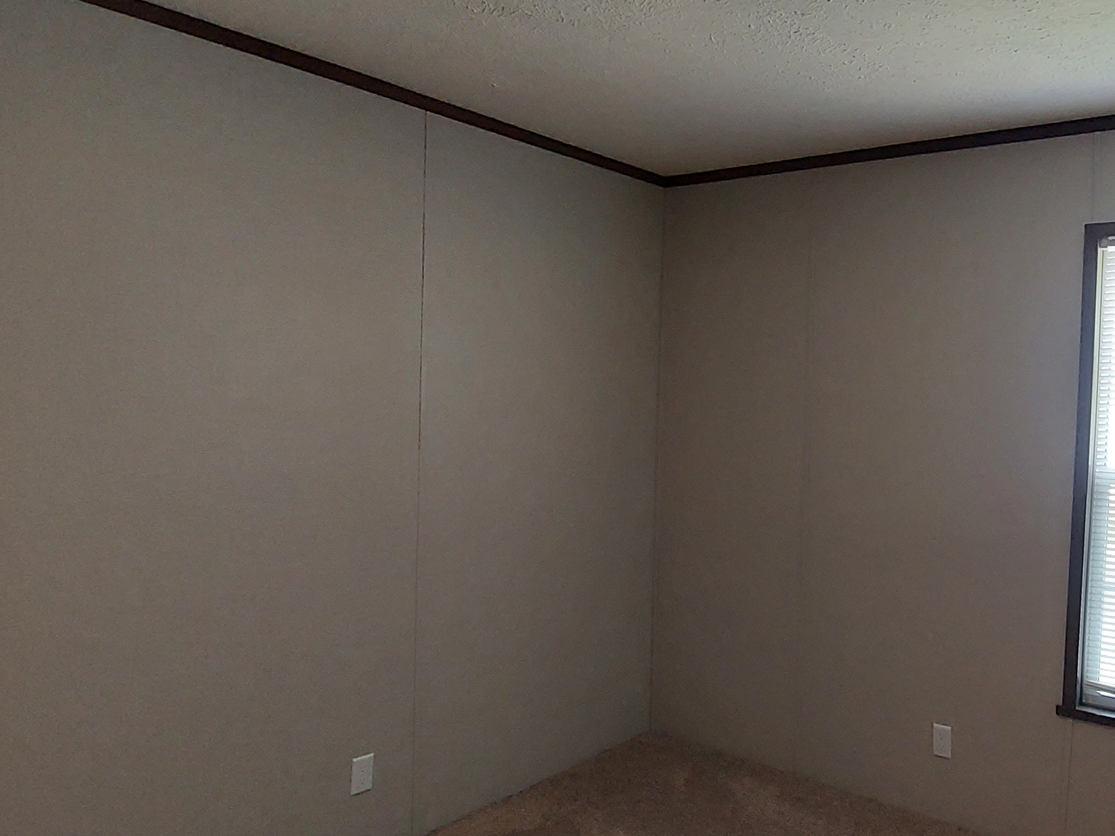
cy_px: 412
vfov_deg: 54.9
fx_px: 805
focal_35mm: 25
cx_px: 808
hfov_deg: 66.0
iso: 100
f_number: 2.2
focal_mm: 1.74
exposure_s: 1/60
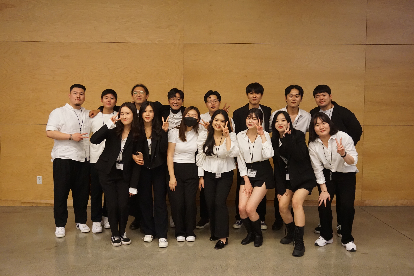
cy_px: 138
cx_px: 207
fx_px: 414
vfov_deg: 36.9
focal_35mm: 36
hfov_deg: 53.1
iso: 3200
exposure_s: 1/80
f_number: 4.5
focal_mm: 24
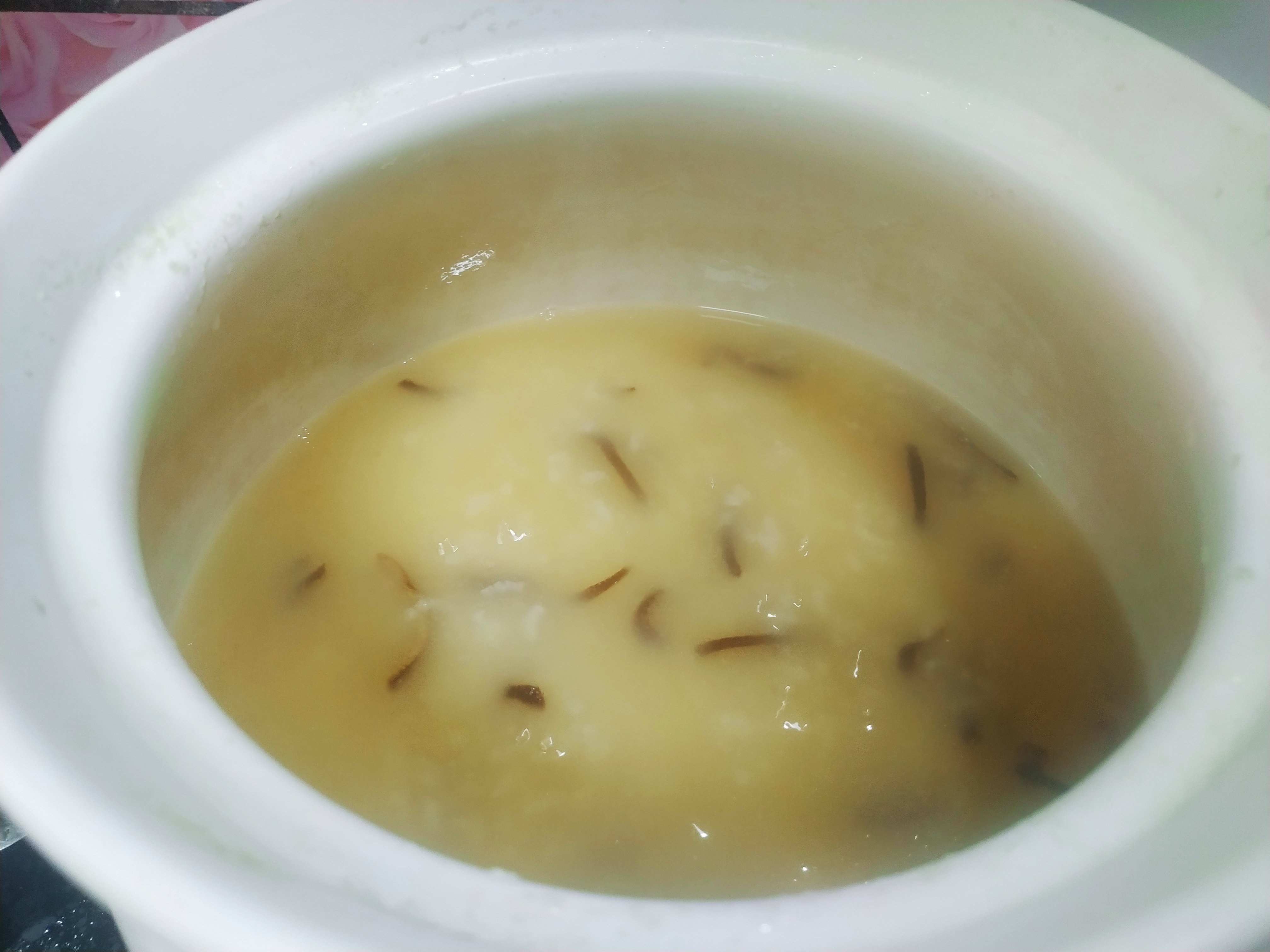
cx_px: 635
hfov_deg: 71.6
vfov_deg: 56.8
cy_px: 476
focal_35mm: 24
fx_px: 881
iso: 250
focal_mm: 3.94
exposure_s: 1/20
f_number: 1.9
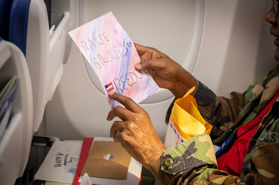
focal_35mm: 70
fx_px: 542
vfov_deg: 19.4
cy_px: 92
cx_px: 140
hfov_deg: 28.9
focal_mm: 70
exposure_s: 1/60
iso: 4000
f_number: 6.3
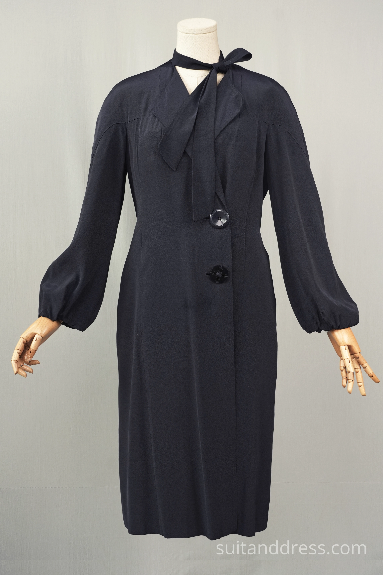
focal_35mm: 63
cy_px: 288
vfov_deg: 31.9
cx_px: 192
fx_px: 1005
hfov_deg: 21.6
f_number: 7.1
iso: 400
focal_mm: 42
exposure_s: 1/40
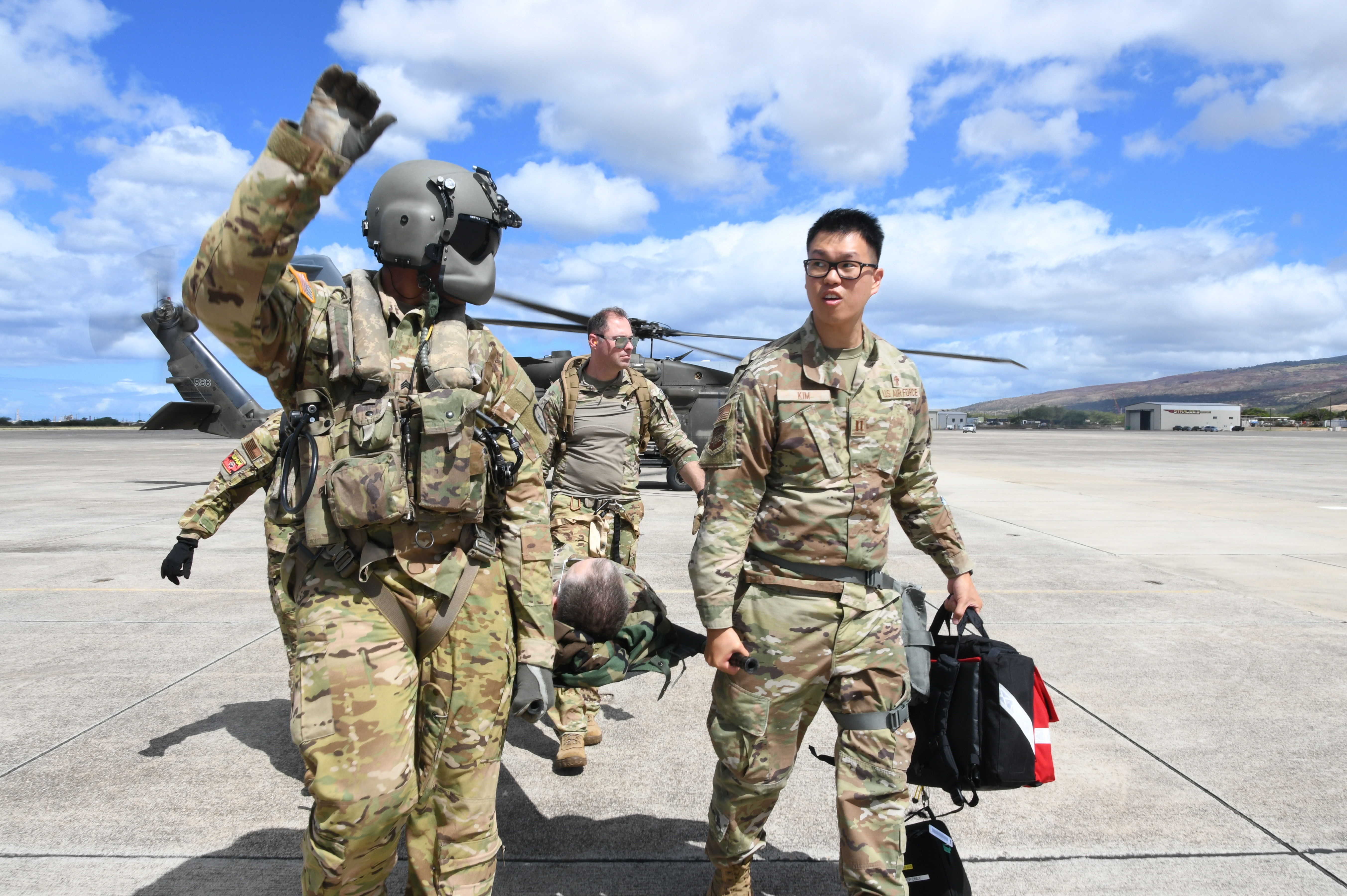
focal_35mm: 27
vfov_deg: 47.9
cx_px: 674
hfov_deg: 67.4
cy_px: 448
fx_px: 1010
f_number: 18
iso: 320
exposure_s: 1/200
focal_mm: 18
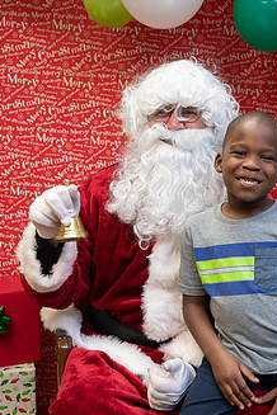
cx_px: 188
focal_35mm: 66
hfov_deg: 20.5
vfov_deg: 30.4
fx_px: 762
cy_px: 265
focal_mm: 48
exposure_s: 1/30
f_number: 4.5
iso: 640
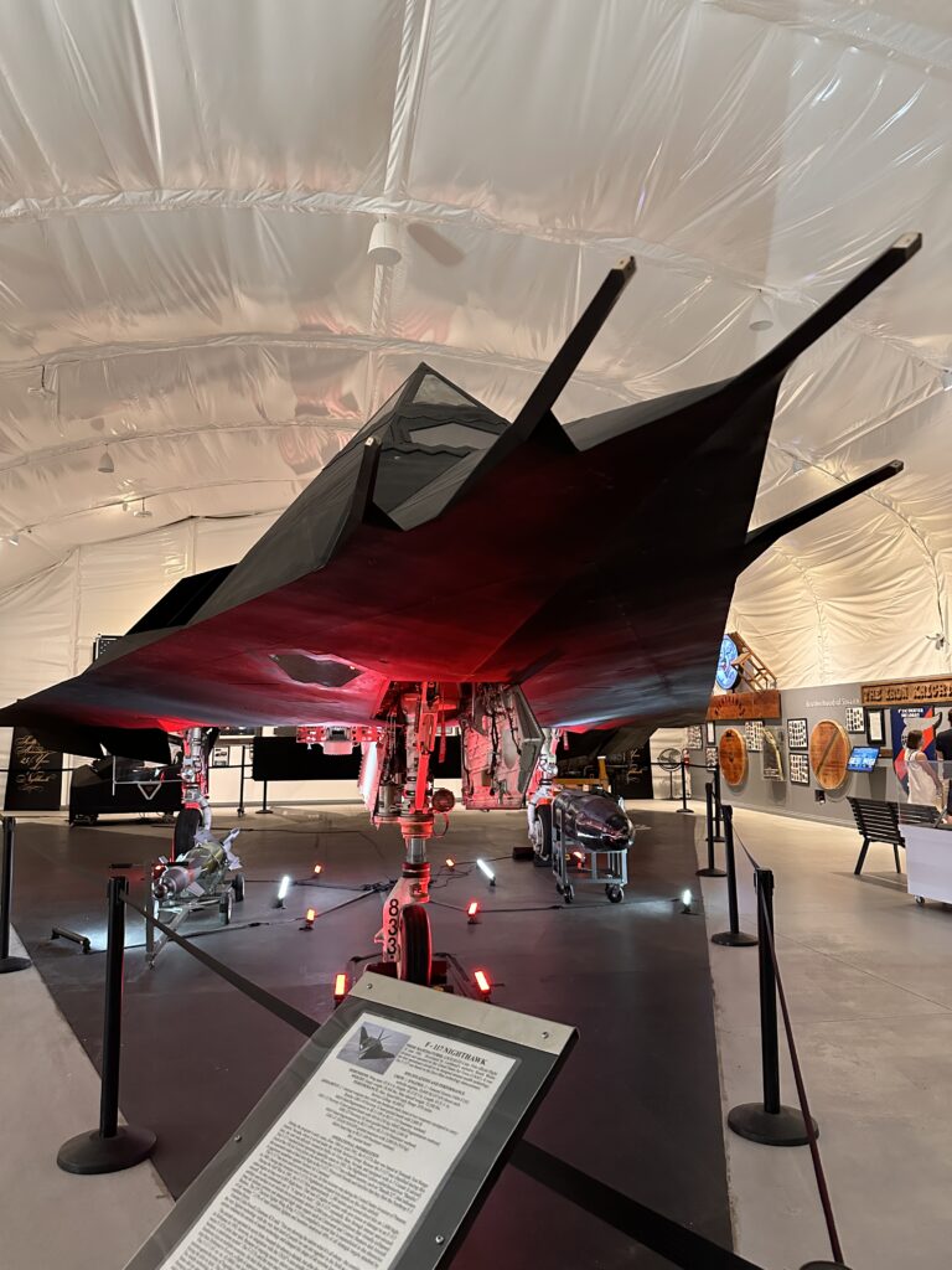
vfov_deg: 71.6
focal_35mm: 24
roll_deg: -0.3
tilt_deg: +7.3
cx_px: 476
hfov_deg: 56.8
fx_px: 880
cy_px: 635
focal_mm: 6.86
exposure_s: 1/40
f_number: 1.78
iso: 800
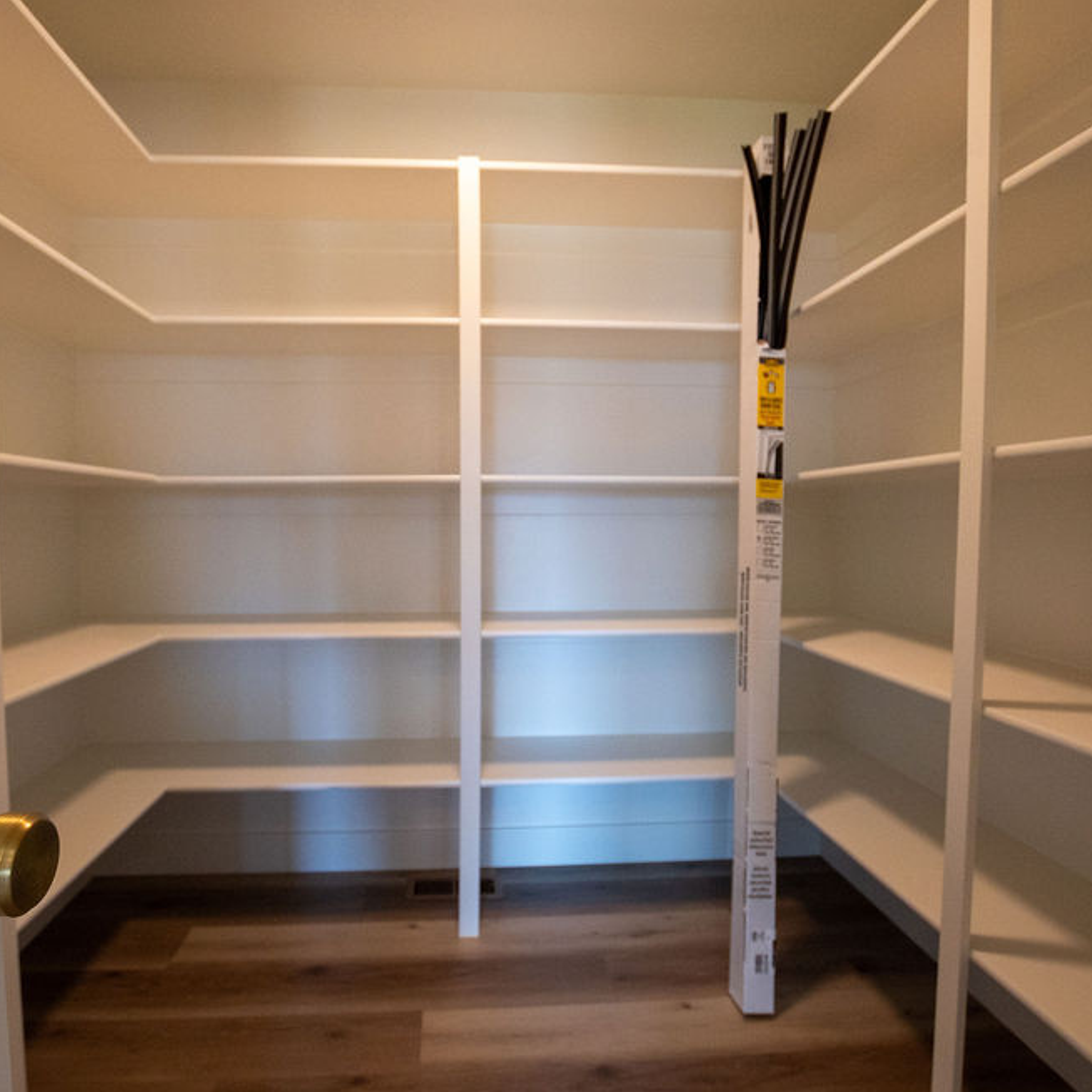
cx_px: 488
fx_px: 714
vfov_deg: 74.8
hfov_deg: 74.6
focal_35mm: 20
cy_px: 556
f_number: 4
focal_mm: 10
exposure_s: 1/200
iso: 500
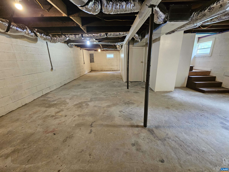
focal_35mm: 13
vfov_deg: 89.9
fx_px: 86
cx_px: 114
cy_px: 86
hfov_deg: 106.2
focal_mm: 2.2
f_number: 2.2
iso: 500
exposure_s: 1/30
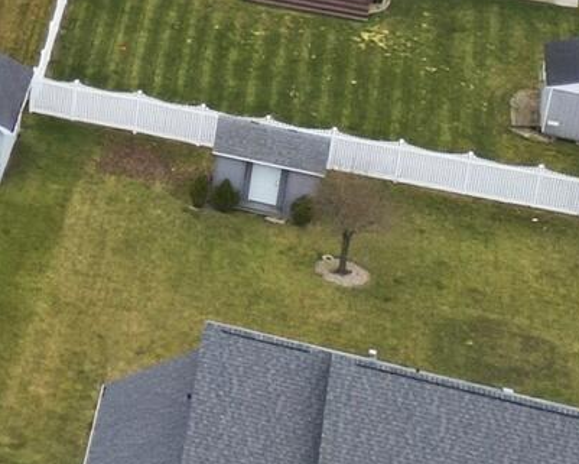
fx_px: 2502
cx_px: -599
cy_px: -361
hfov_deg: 11.7
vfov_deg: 10.0
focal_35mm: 146
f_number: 1.7
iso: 200
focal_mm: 6.7
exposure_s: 1/400
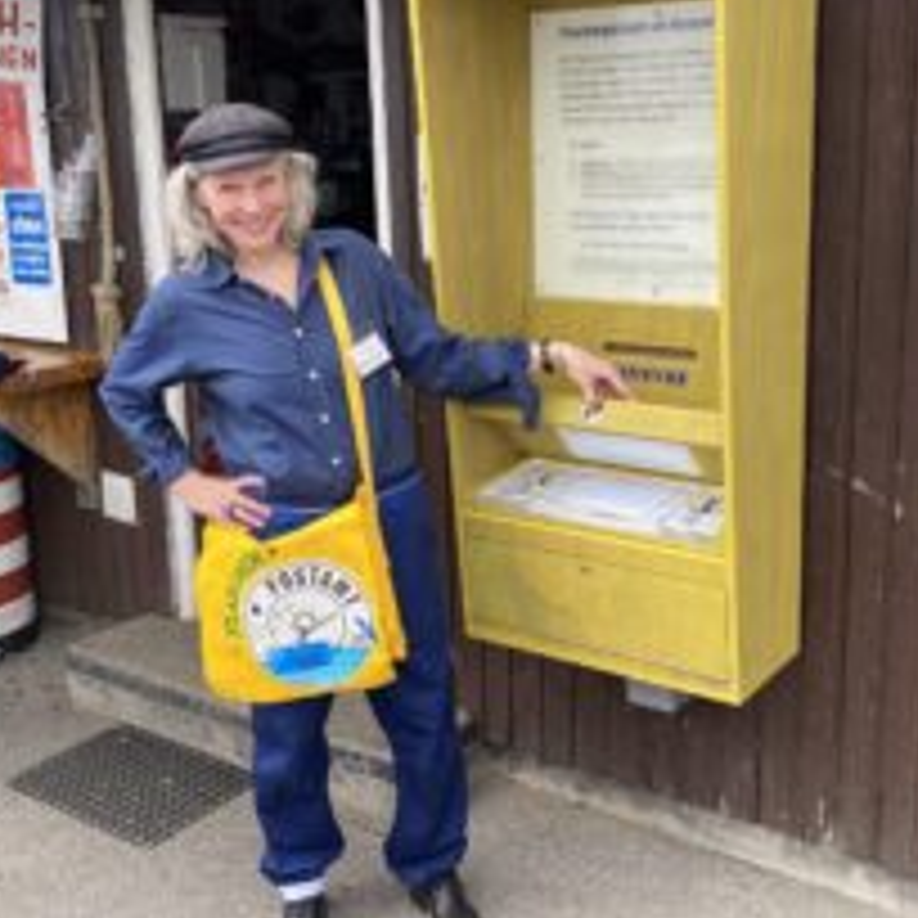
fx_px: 1230
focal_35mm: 41
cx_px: 500
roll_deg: +1.7
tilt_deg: -14.4
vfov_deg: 40.8
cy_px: 389
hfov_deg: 40.9
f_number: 1.8
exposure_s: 1/591
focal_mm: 4.25
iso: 32
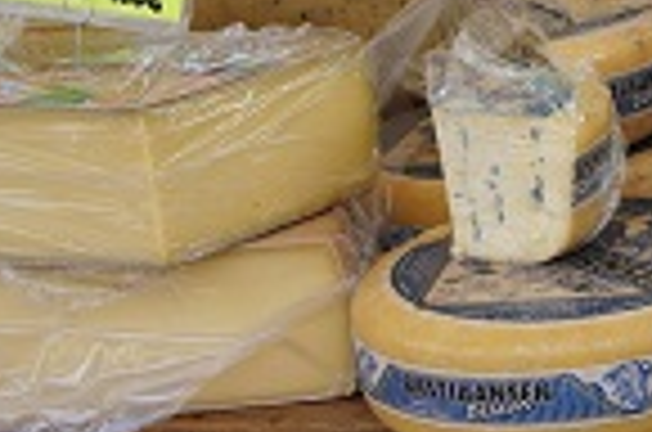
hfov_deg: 11.8
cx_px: 764
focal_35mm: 171
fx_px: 3085
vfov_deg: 7.9
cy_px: -144
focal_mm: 33
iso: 200
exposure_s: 1/160
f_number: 7.1
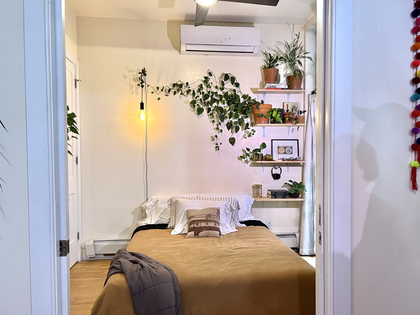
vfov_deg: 53.1
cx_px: 210
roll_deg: -0.2
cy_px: 158
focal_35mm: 26
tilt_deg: -1.4
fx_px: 315
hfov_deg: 67.3
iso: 100
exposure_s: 1/60
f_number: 1.5
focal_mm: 5.7
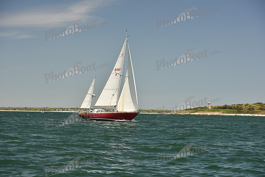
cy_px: 88
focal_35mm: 98
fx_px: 722
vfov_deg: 14.0
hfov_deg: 20.8
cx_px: 132
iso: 250
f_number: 5.6
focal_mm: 98
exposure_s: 1/800
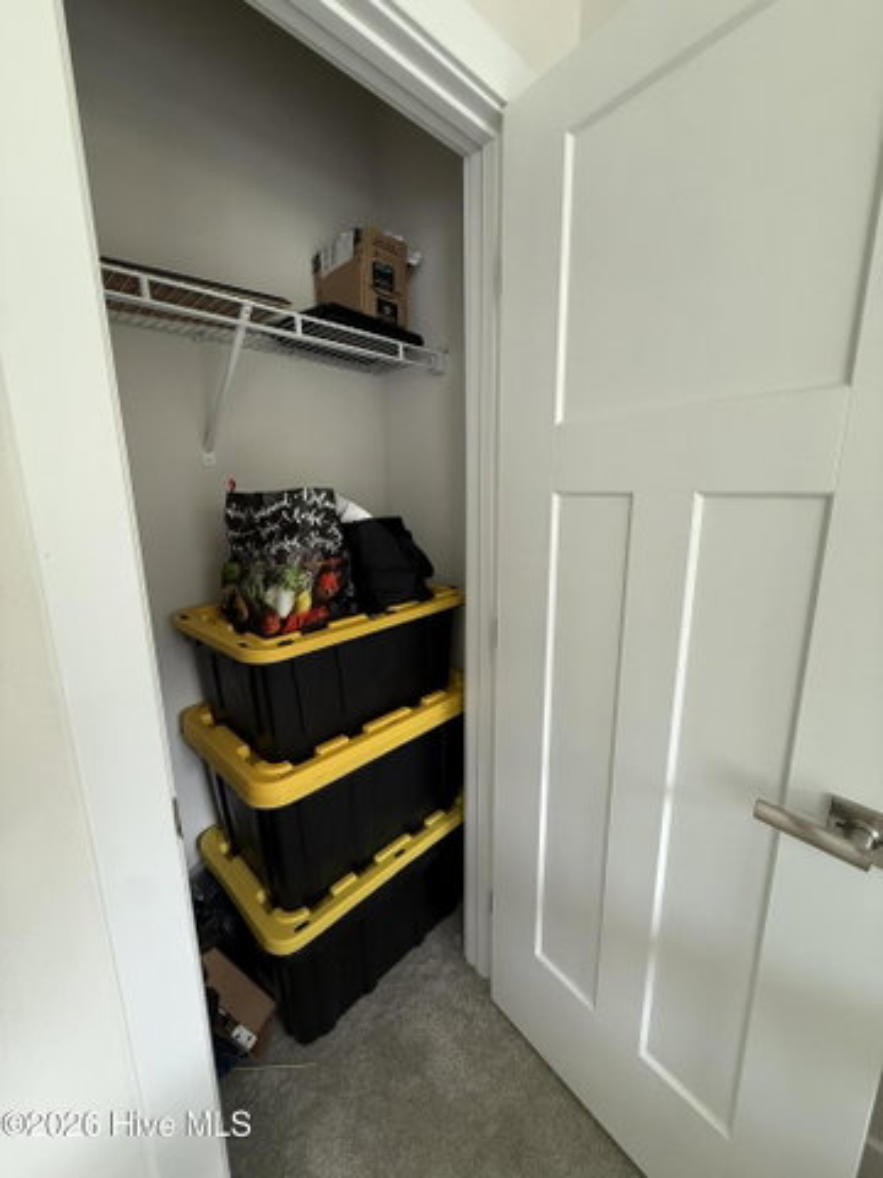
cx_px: 442
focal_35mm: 14
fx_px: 476
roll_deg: +0.0
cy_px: 589
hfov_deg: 85.7
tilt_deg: -11.4
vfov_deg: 102.1
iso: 320
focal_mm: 2.22
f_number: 2.2
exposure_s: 1/120
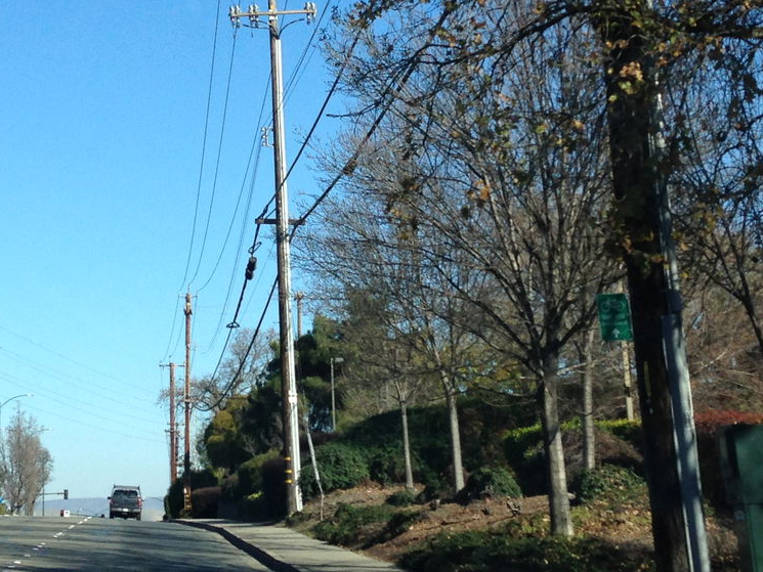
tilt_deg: +11.5
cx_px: 201
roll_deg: -2.3
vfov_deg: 17.1
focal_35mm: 85
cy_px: 64
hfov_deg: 22.8
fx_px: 1874
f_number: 2.4
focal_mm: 4.12
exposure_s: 1/1063
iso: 50
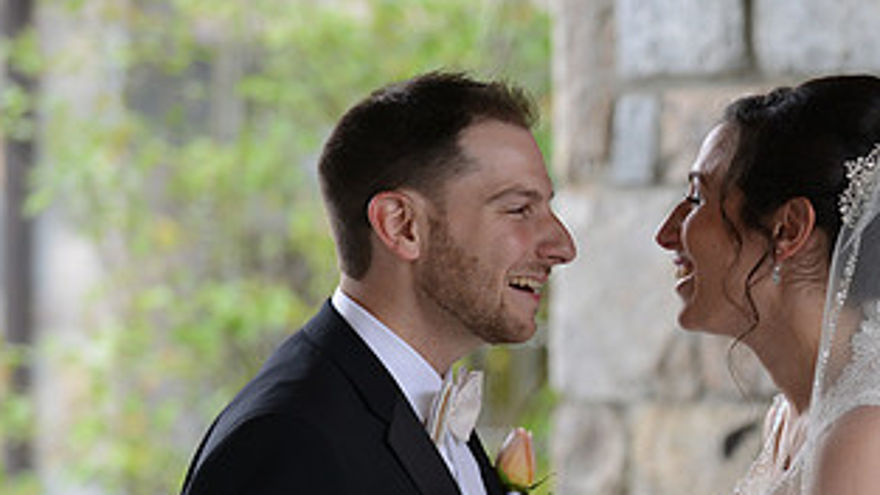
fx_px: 5436
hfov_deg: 9.2
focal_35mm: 233
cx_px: 711
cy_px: 429
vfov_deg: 5.2
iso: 500
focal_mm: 120
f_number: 3.5
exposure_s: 1/640
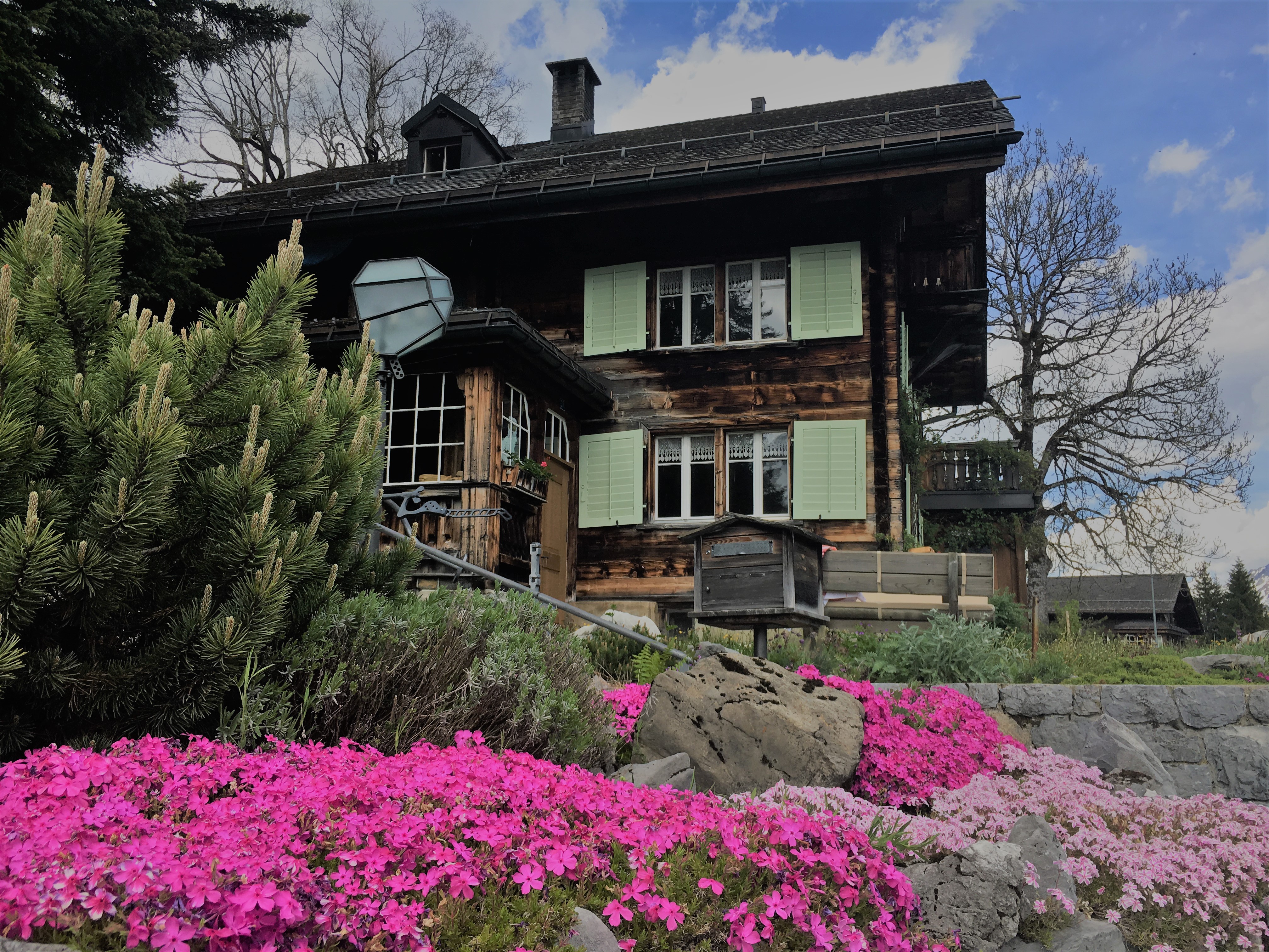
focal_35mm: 29
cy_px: 476
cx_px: 634
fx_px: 1063
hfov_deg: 61.7
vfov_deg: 48.2
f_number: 2.2
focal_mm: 4.15
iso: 25
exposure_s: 1/1026
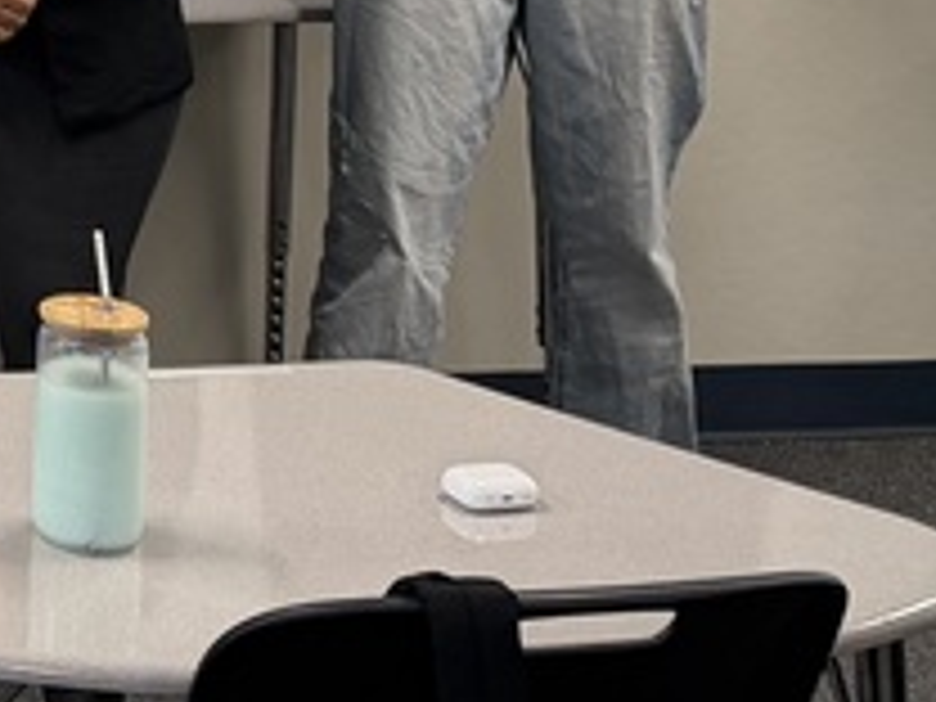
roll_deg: -1.3
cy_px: -648
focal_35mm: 118
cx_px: -648
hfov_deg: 14.9
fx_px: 3191
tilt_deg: -2.2
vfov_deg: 11.5
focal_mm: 6.76
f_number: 1.78
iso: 250
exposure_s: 1/120
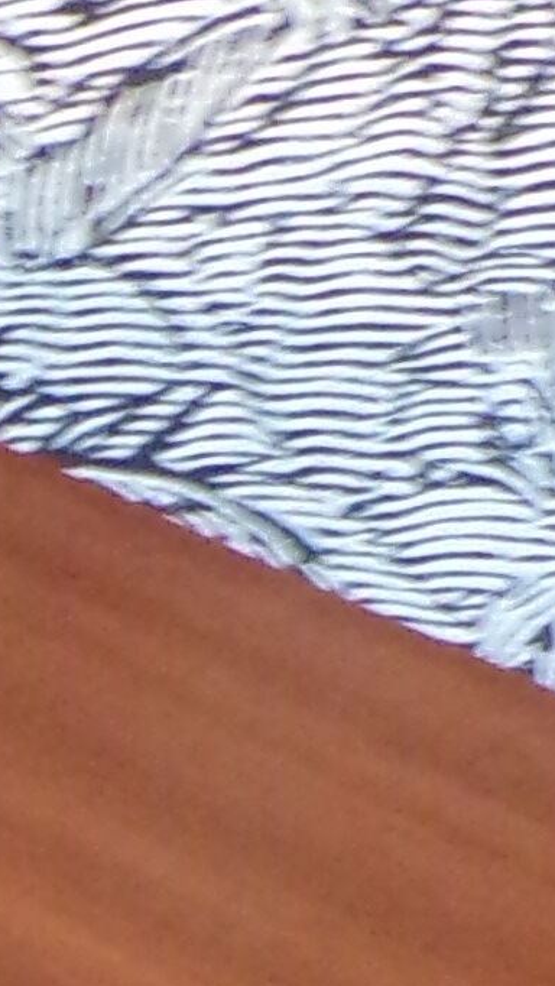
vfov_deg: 9.7
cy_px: 2056
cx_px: -156
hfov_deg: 5.9
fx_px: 5385
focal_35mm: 206
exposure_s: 1/17
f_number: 3.1
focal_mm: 5
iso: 397
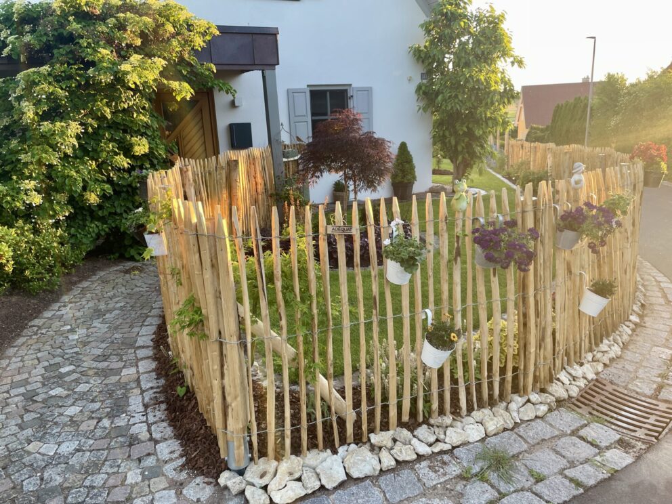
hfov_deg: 67.3
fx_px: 505
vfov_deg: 53.1
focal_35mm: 26
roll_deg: +2.4
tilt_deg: -14.7
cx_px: 336
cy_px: 252
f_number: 1.6
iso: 40
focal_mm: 4.2
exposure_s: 1/121
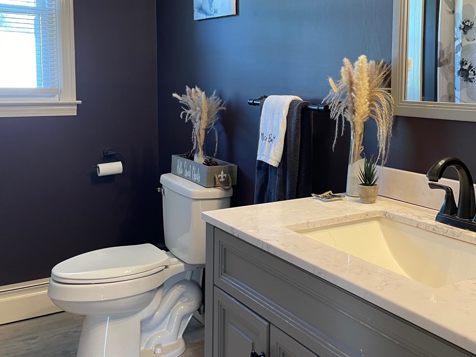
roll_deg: -0.4
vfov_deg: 36.5
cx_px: 308
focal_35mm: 39
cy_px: 126
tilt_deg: -4.8
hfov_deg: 47.3
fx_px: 536
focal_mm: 4.2
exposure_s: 1/60
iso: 125
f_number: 1.6
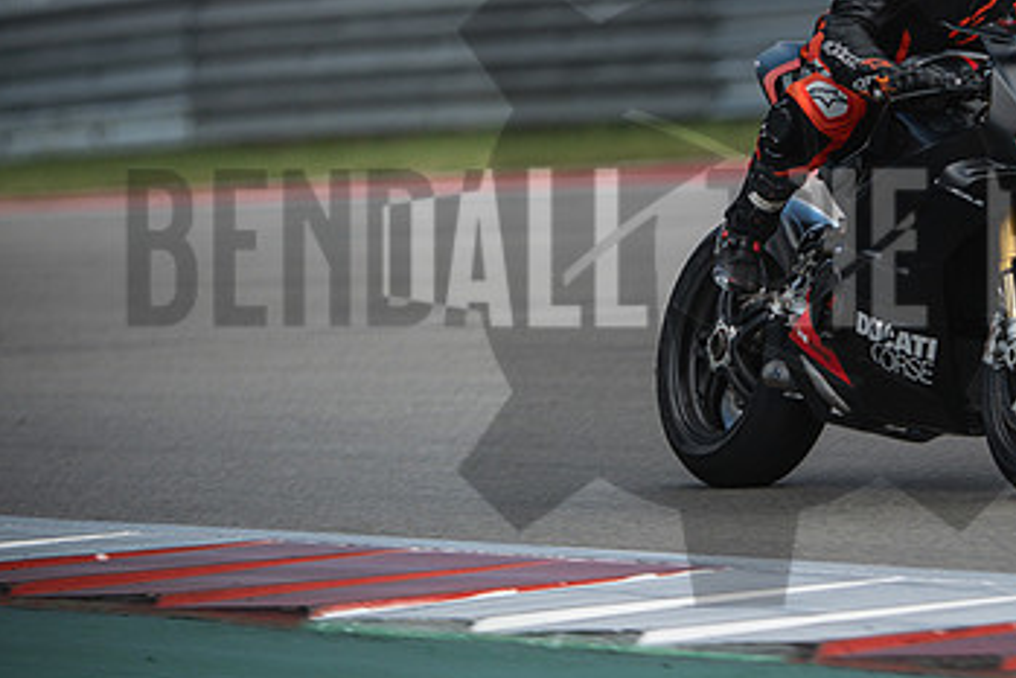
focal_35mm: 499
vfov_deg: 2.8
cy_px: 252
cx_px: 739
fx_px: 14088
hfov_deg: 4.1
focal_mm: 200
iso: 320
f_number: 2
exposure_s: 1/4000
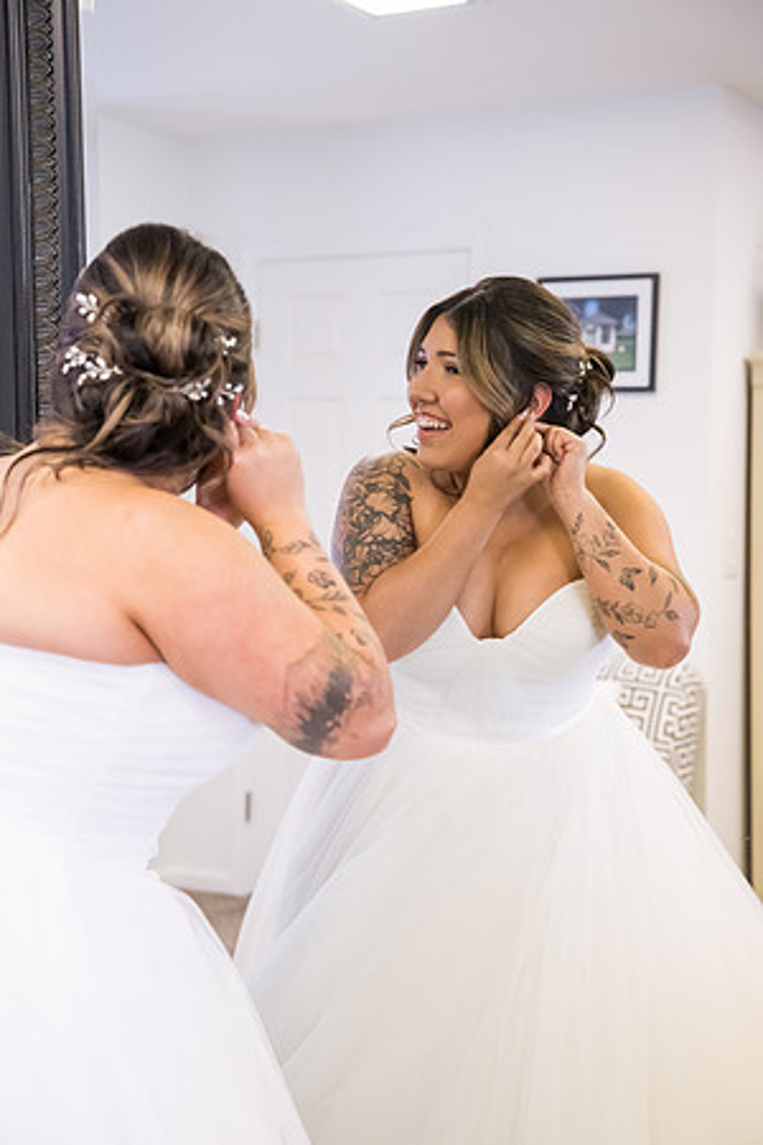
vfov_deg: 32.4
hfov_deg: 21.9
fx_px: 1971
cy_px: 572
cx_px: 382
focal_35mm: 62
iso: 5000
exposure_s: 1/320
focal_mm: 62
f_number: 4
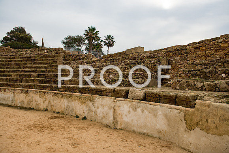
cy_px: 76
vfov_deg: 49.6
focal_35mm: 26
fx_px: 165
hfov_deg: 69.4
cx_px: 114
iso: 100
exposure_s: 1/640
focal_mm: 26
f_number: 3.5
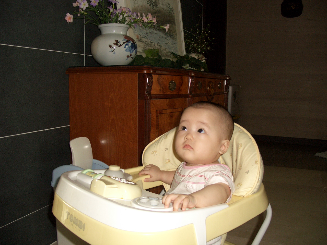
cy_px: 122
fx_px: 312
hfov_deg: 55.4
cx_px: 164
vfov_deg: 42.9
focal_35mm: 33
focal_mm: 7.1
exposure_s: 1/60
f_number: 2.8
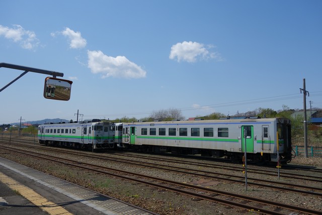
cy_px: 108
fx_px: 250
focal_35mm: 28
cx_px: 161
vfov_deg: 46.4
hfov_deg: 65.5
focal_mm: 10.4
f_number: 5.6
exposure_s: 1/800
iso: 125
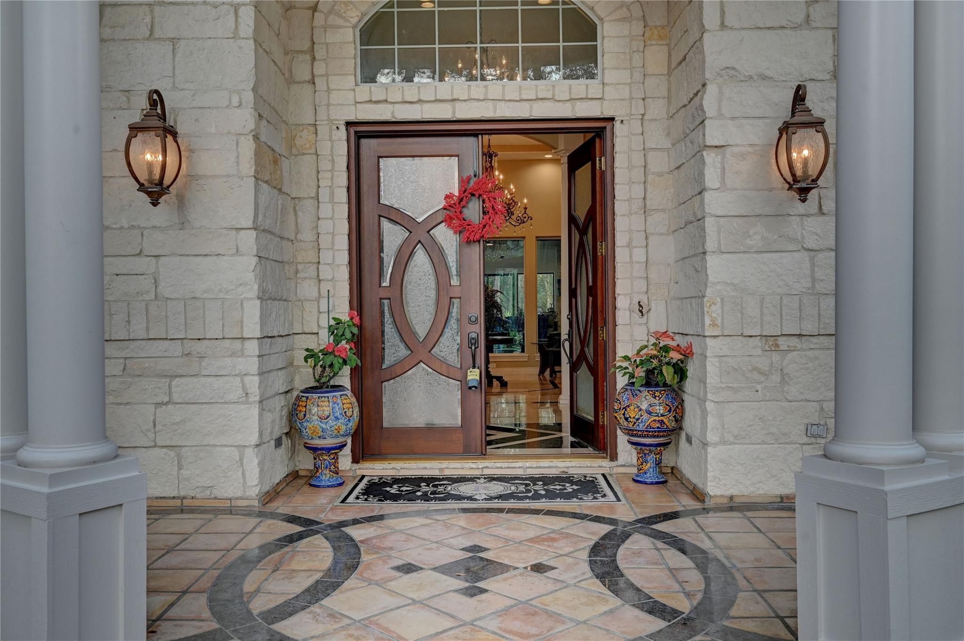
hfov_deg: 62.0
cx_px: 482
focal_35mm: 30
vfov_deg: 43.5
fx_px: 803
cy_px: 320
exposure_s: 1/80
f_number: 8
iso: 400
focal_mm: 30
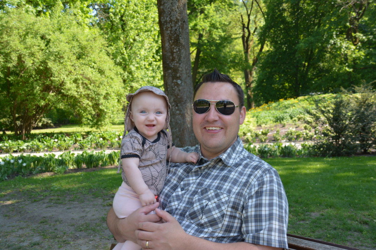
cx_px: 188
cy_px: 125
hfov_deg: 53.1
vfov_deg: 36.9
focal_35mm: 36
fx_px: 376
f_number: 6.3
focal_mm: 24
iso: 200
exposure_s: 1/160
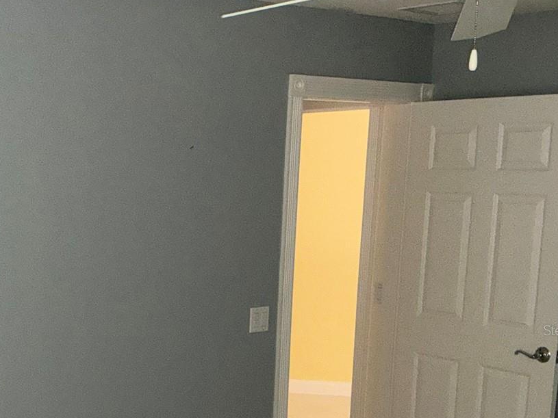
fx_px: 886
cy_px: 330
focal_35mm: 55
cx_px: 60
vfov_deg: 26.1
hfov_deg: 33.2
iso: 64
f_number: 1.8
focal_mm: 3
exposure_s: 1/60
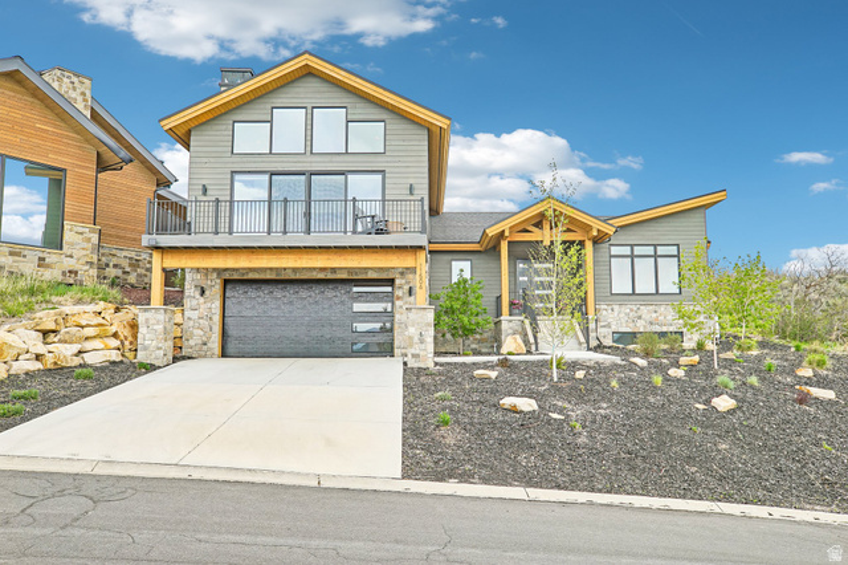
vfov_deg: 46.4
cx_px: 424
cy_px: 282
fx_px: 659
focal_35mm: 28
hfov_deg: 65.5
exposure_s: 1/125
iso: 100
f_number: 8
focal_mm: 28
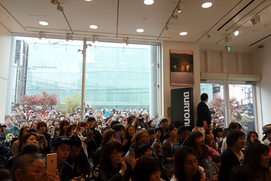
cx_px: 136
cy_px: 90
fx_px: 211
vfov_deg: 46.4
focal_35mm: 28
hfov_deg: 65.5
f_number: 3.5
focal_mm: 10.4
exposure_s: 1/250
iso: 320
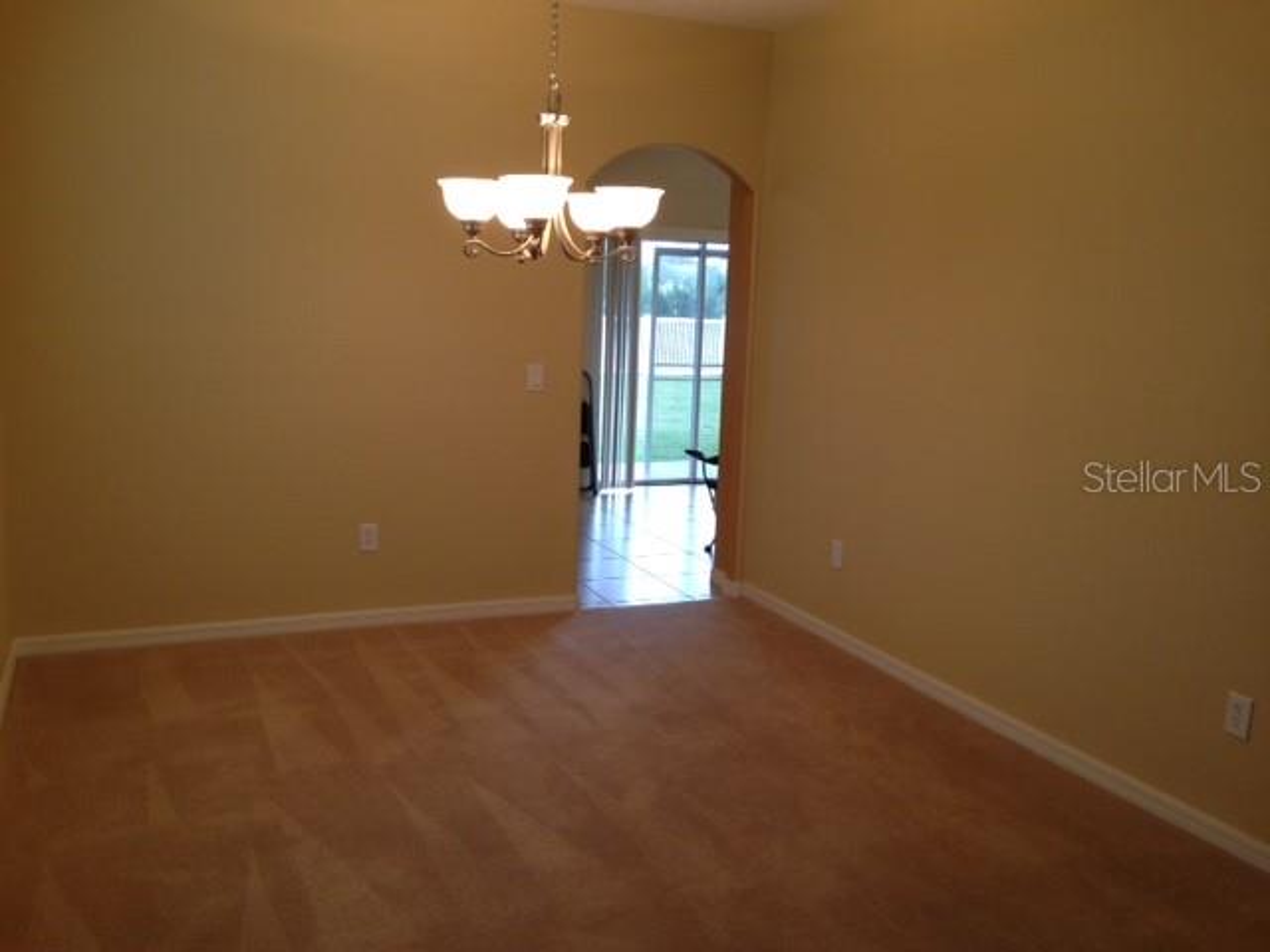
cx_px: 635
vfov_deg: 42.9
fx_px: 1211
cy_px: 476
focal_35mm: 33
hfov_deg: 55.4
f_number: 2.4
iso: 64
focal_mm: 4.12
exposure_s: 1/24
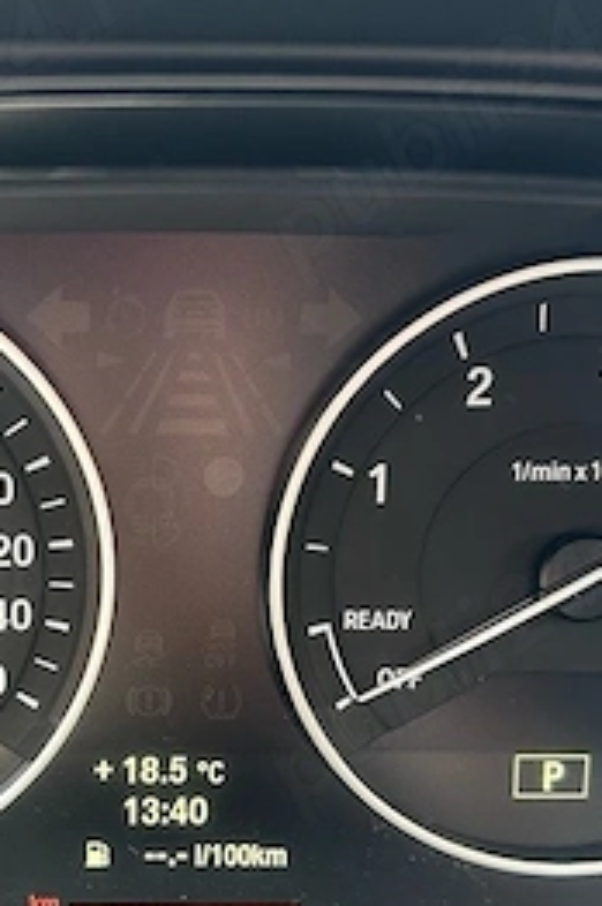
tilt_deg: -29.3
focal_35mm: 62
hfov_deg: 21.5
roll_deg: -1.8
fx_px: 1559
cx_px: 93
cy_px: 654
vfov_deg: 32.0
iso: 125
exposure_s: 1/60
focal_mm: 5.7
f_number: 1.5
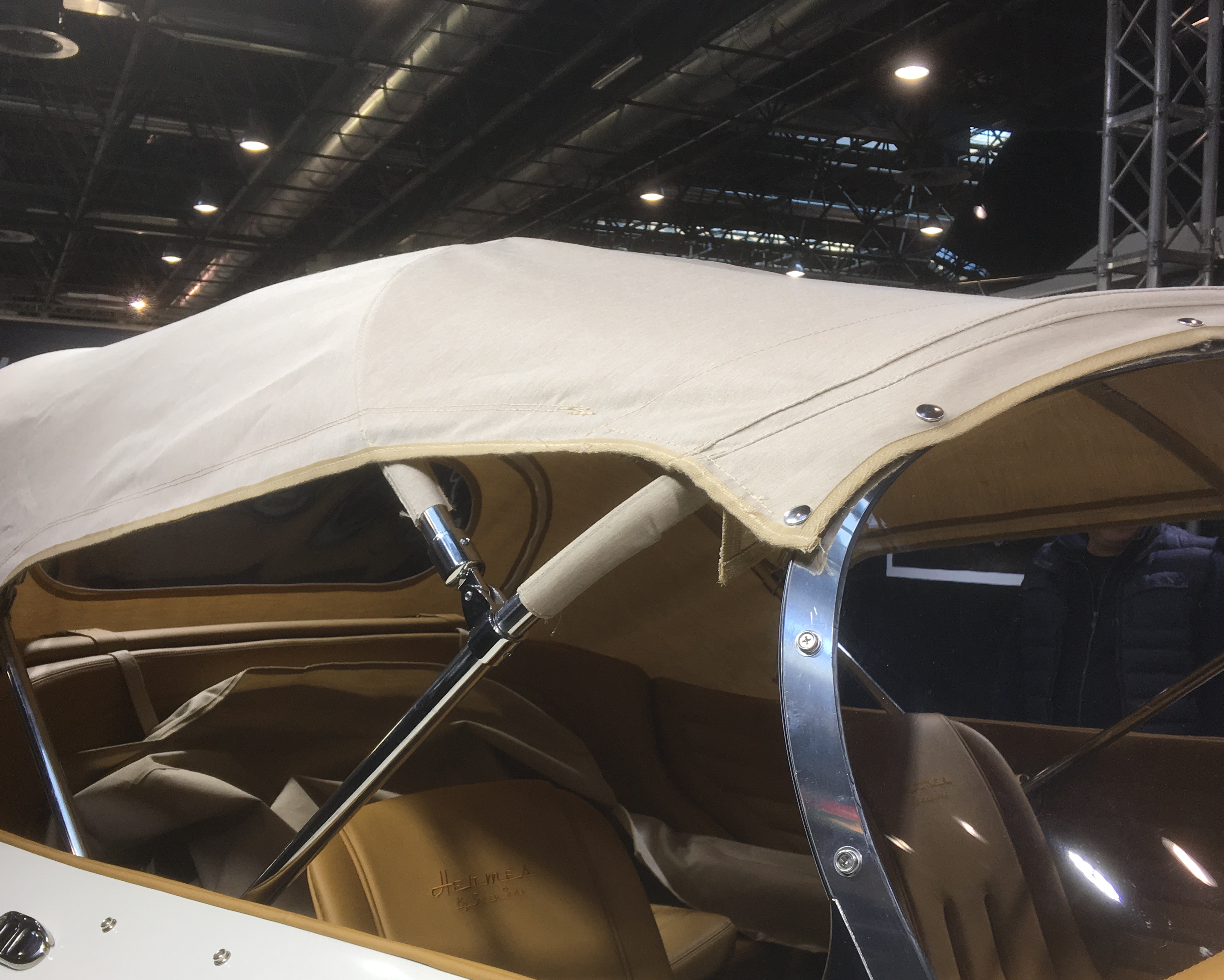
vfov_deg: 38.1
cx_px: 625
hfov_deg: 46.8
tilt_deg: -1.0
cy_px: 585
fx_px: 1413
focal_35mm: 39
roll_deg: -1.0
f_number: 2.2
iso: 25
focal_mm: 4.15
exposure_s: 1/100
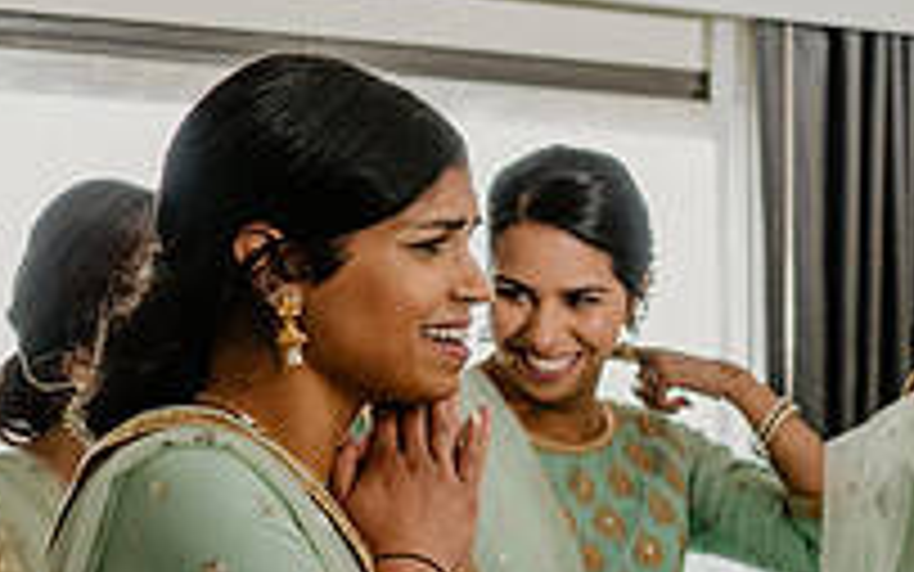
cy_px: 635
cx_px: 1504
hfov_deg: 15.1
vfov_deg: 10.4
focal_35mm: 124
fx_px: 3090
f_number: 3.5
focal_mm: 35
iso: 2000
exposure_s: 1/100
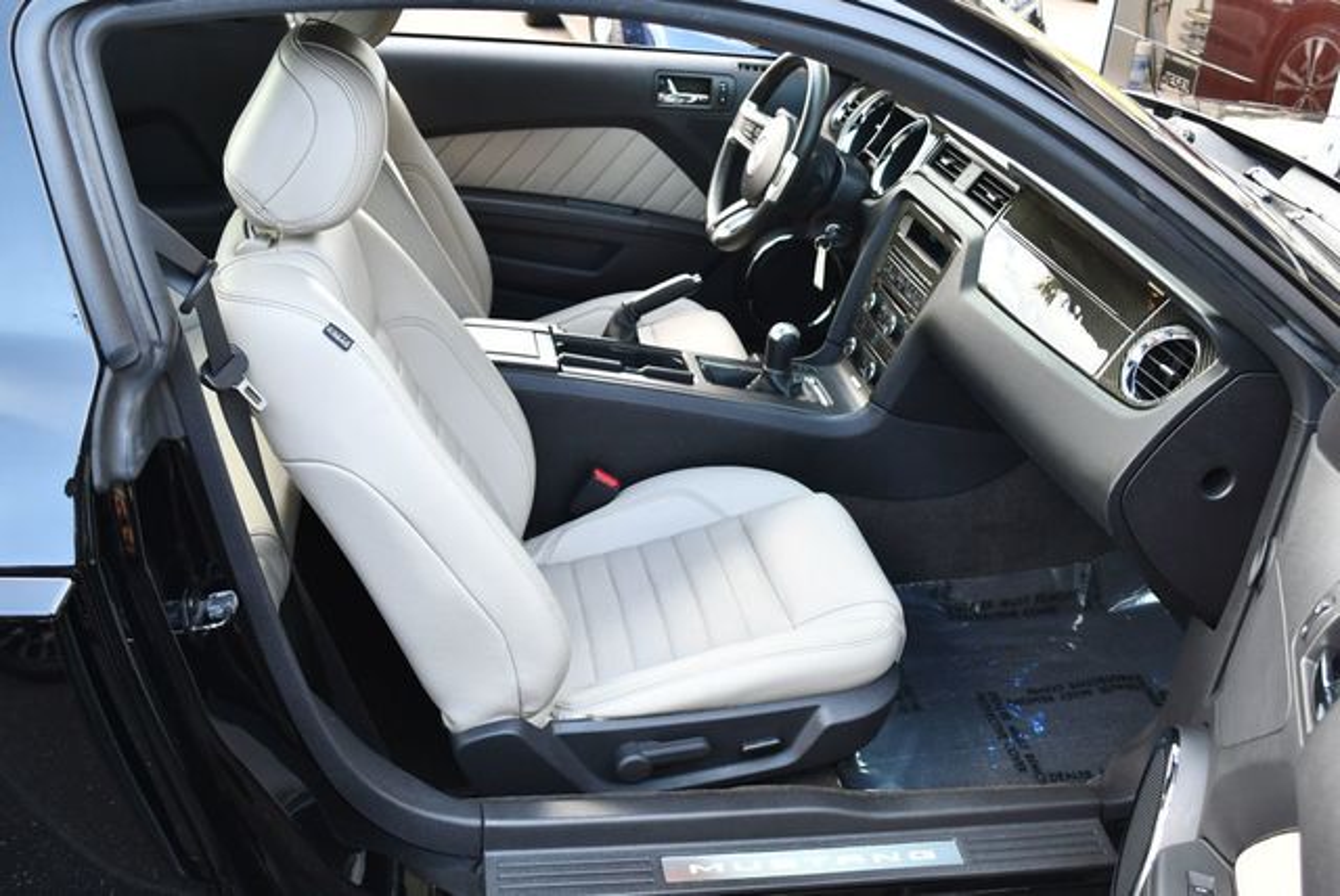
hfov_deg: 53.1
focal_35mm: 36
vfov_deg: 36.9
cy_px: 448
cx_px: 670
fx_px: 1341
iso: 720
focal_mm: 18
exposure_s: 1/250
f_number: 3.5
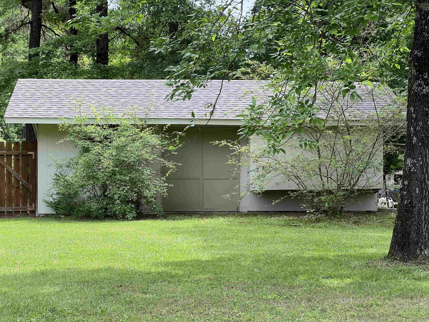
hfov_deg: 25.3
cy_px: 161
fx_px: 954
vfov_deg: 19.1
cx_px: 214
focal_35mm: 77
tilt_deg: -2.2
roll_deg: -0.2
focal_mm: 9
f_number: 2.8
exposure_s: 1/159
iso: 32
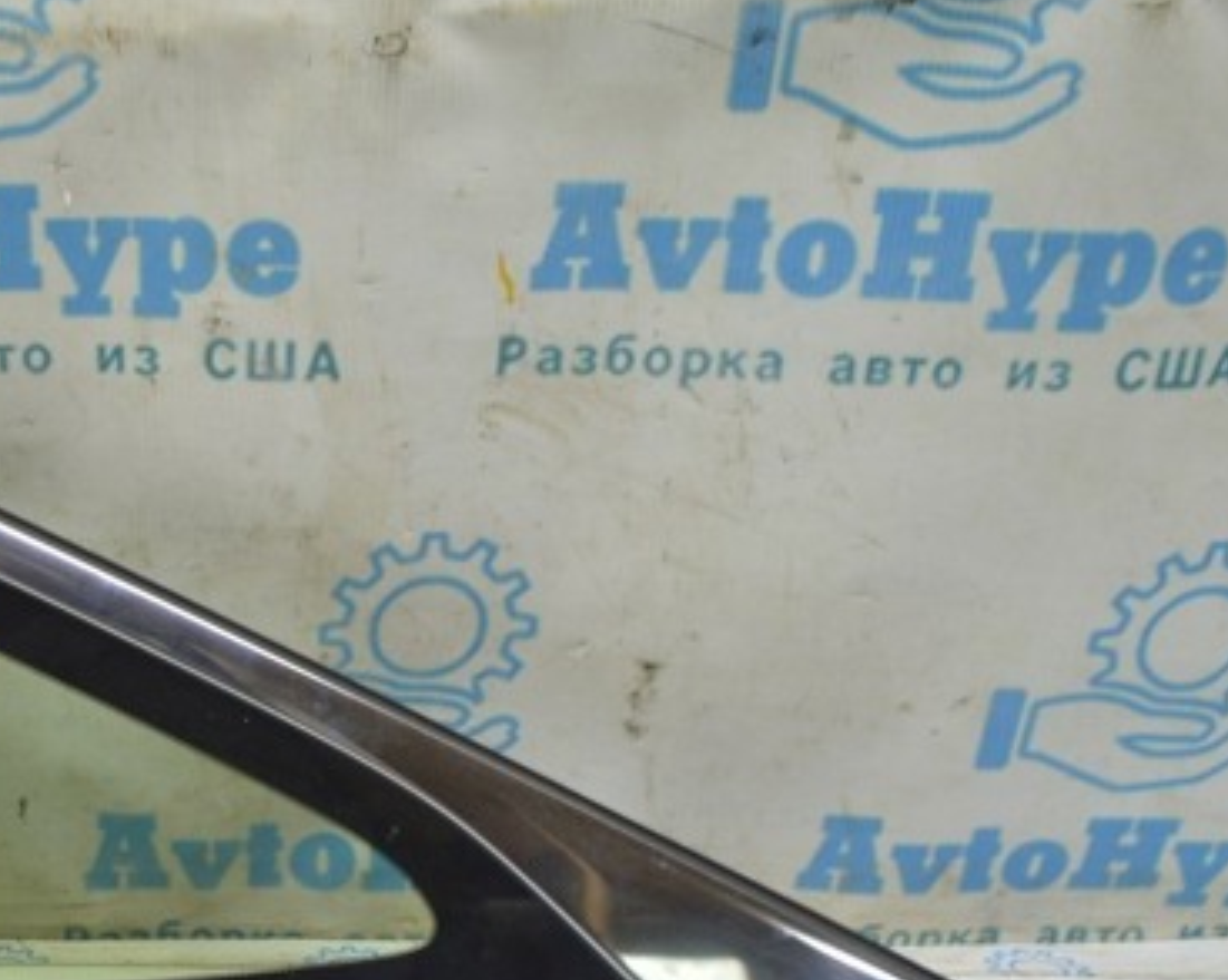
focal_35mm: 54
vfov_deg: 27.9
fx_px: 1961
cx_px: 167
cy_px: 630
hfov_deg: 33.3
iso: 400
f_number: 5.6
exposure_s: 1/20
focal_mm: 22
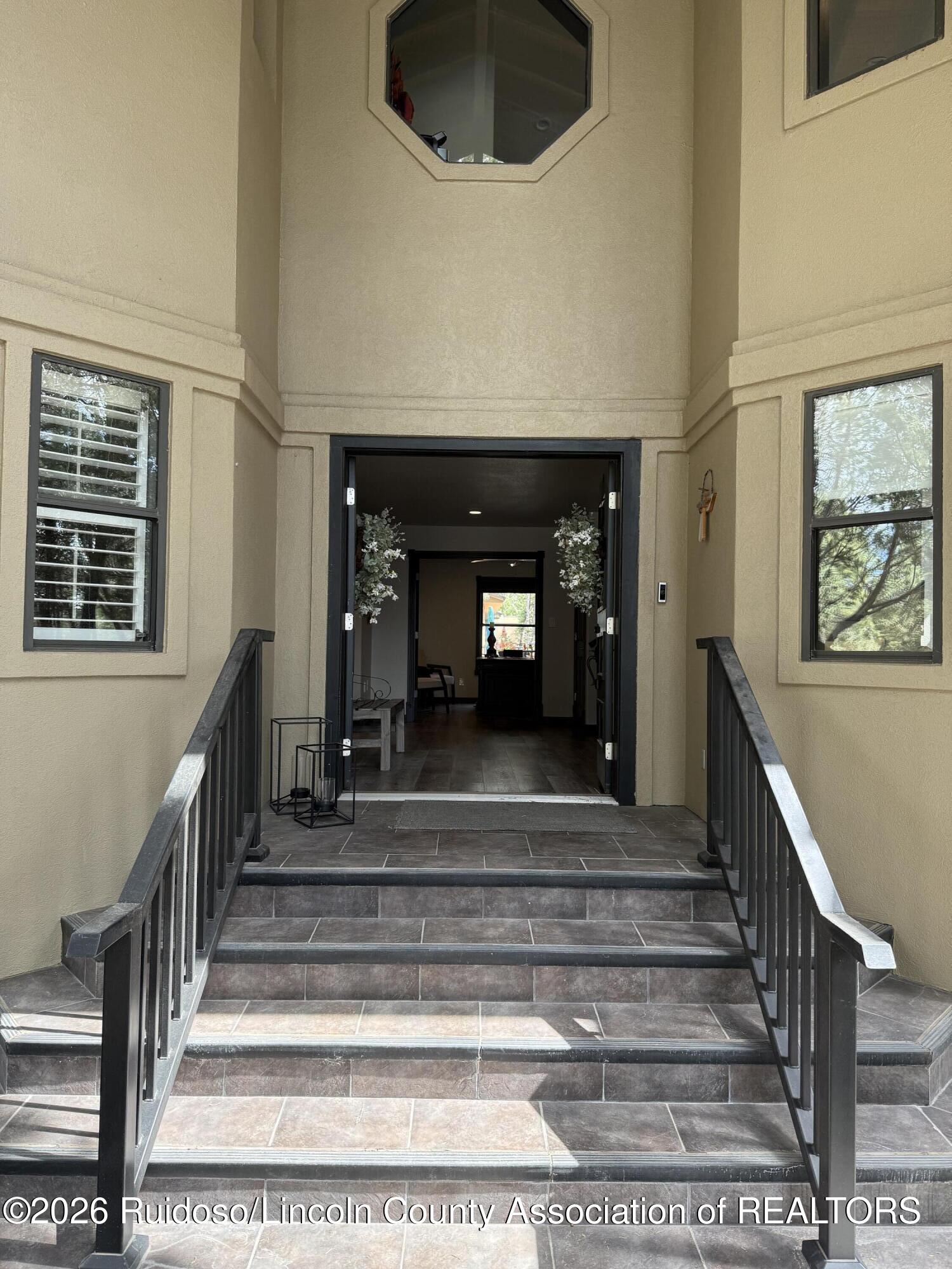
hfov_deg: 56.8
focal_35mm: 24
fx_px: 880
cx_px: 476
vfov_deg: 71.6
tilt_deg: +1.5
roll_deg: -1.4
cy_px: 634
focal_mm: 6.76
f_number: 1.78
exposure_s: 1/269
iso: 100
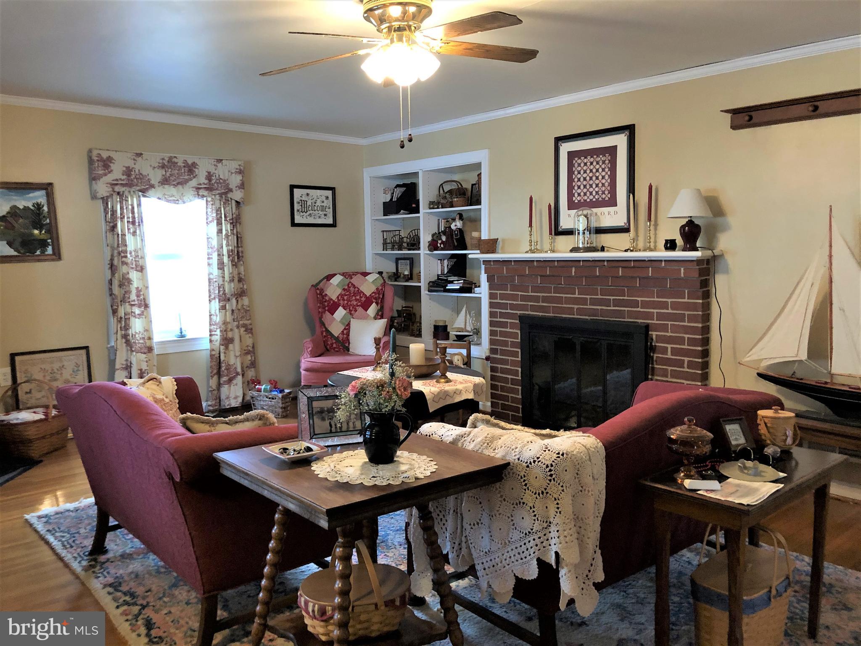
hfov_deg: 63.4
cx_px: 430
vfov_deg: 49.7
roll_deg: +0.8
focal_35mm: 28
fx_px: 696
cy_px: 323
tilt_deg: -7.2
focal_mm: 3.99
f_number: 1.8
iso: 80
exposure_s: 1/15
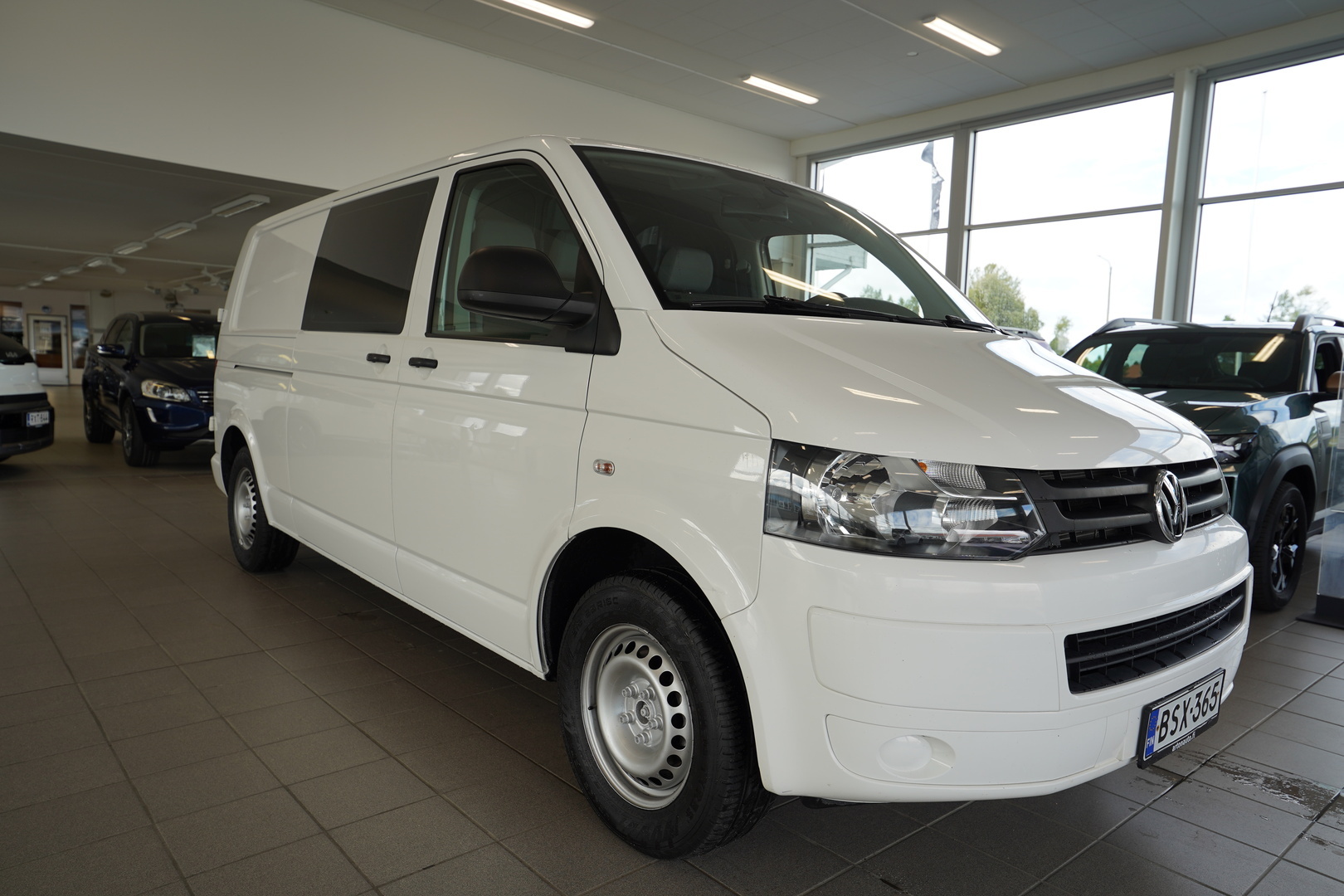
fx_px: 859
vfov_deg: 55.1
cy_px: 448
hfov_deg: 76.1
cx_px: 672
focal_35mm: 23
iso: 100
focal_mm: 23
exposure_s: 1/80
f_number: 4.5
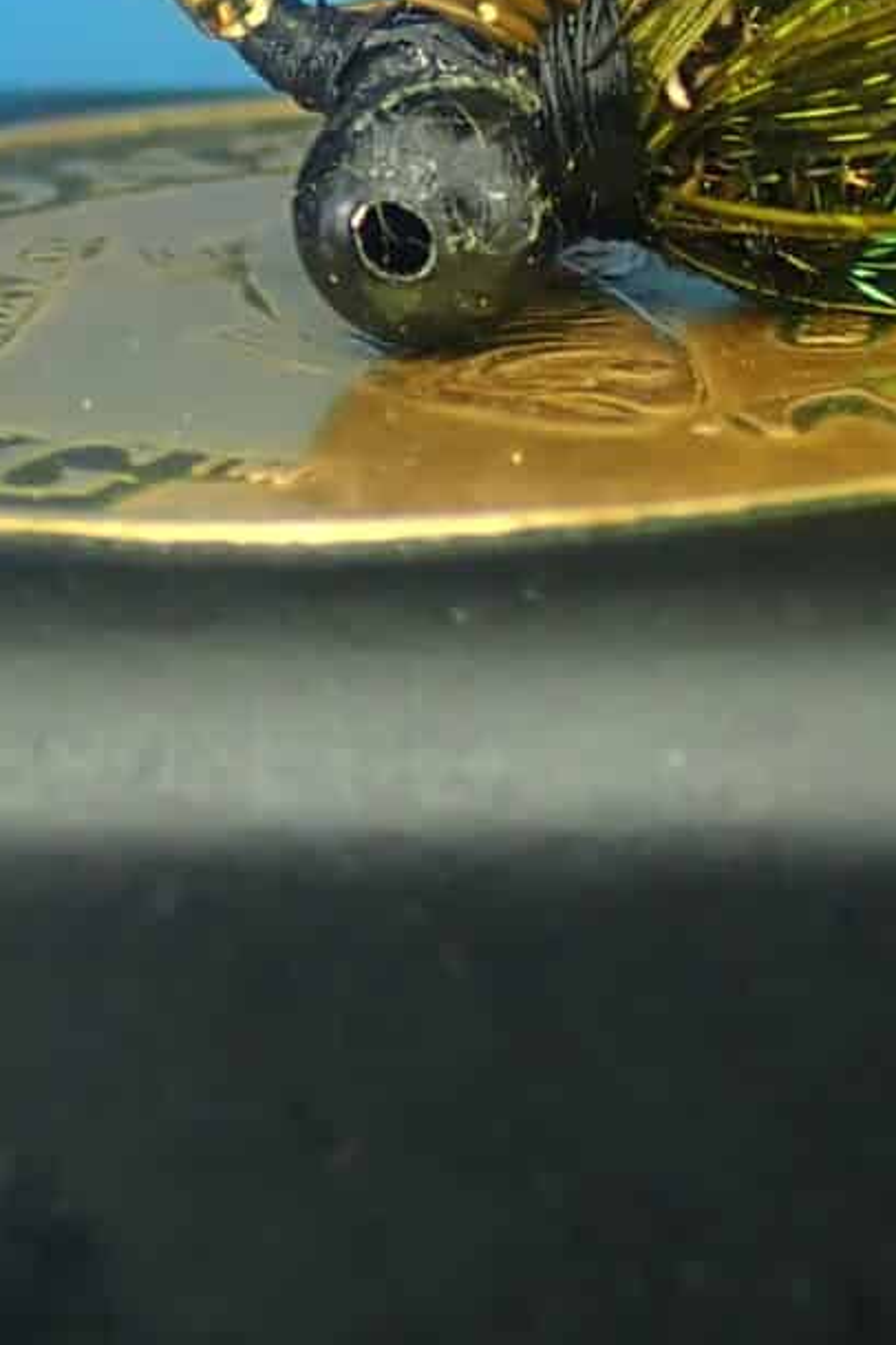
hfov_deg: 7.2
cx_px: 1393
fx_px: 7018
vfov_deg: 10.6
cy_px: -523
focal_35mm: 188
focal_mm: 7.86
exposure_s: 1/160
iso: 100
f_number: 4
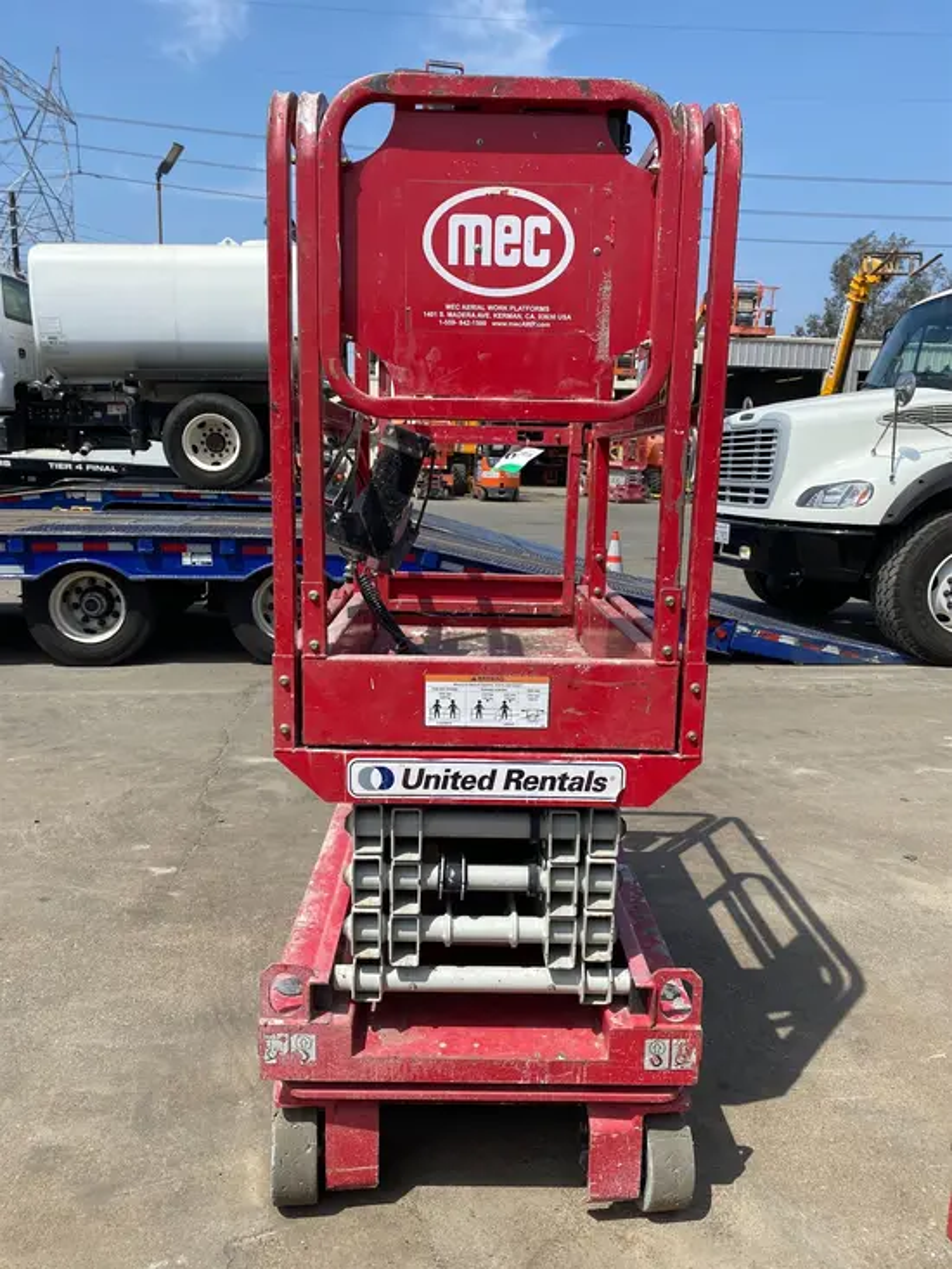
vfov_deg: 67.3
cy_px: 634
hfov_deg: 53.1
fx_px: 953
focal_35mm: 26
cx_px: 476
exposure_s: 1/2268
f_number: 1.8
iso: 32
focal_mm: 4.25
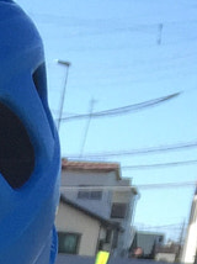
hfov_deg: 6.3
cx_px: -374
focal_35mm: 217
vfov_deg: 7.7
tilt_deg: -17.4
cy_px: 838
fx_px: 1650
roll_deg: -6.3
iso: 32
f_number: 2.2
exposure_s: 1/964
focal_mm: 4.15
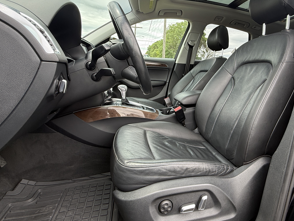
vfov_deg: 63.3
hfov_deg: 77.8
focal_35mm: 21
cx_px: 181
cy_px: 98
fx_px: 178
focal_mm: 2.22
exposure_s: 1/119
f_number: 2.2
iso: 64
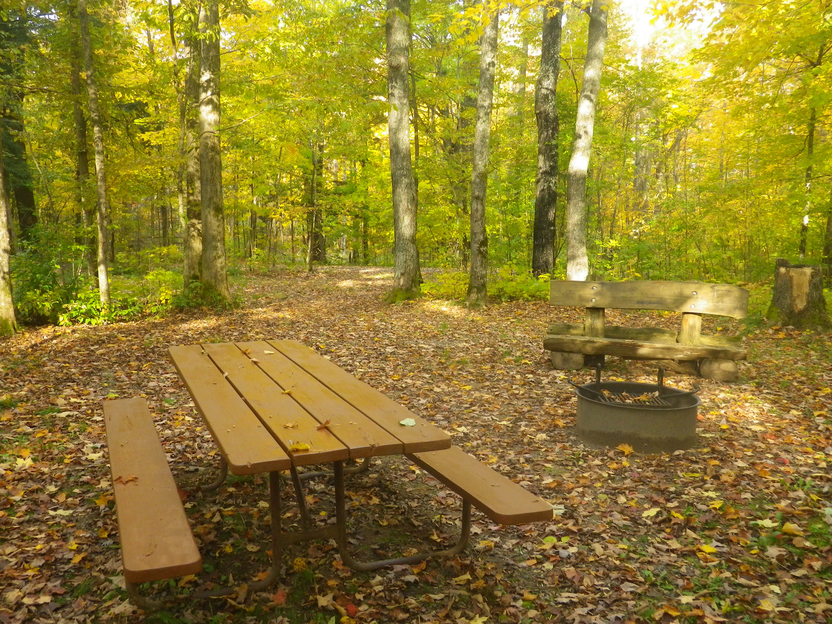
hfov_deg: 54.0
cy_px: 312
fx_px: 817
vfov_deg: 41.8
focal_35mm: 34
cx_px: 416
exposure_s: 1/50
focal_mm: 6.1
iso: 200
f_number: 3.8
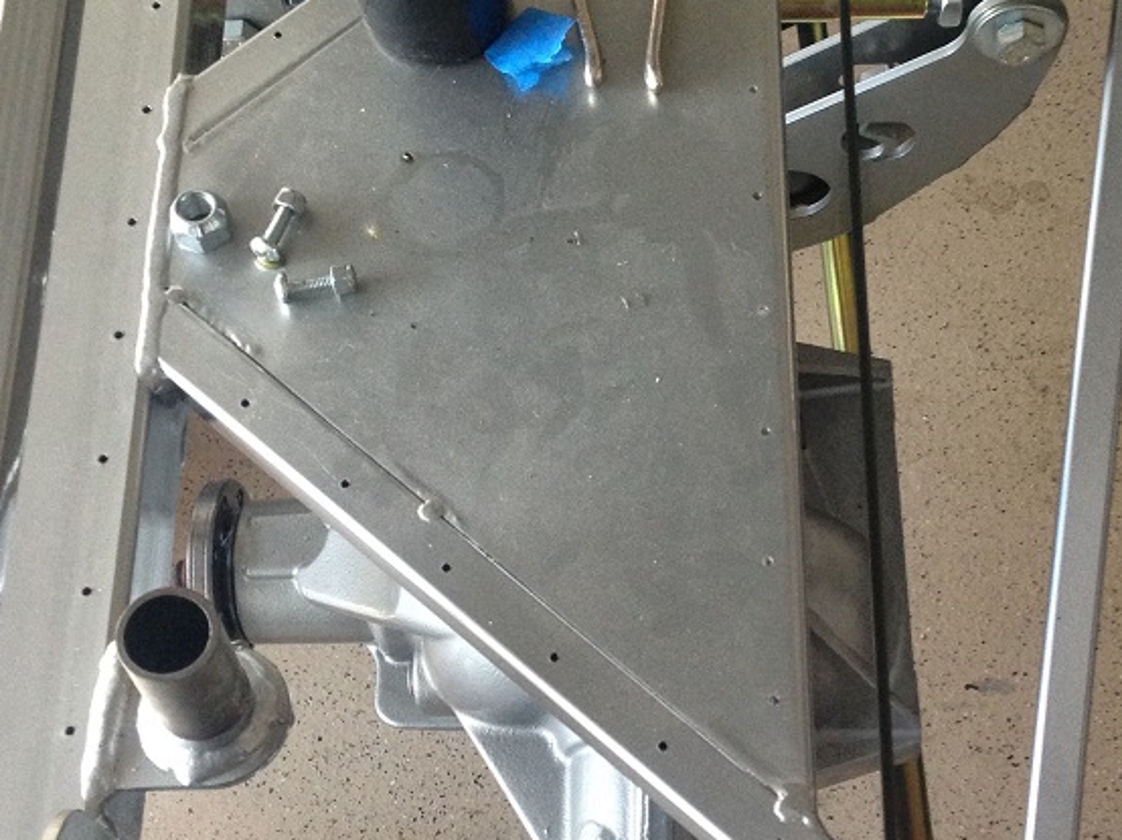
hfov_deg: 31.6
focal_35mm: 61
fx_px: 1976
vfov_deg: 24.0
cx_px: 699
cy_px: 466
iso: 200
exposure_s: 1/20
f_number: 2.4
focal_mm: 4.12
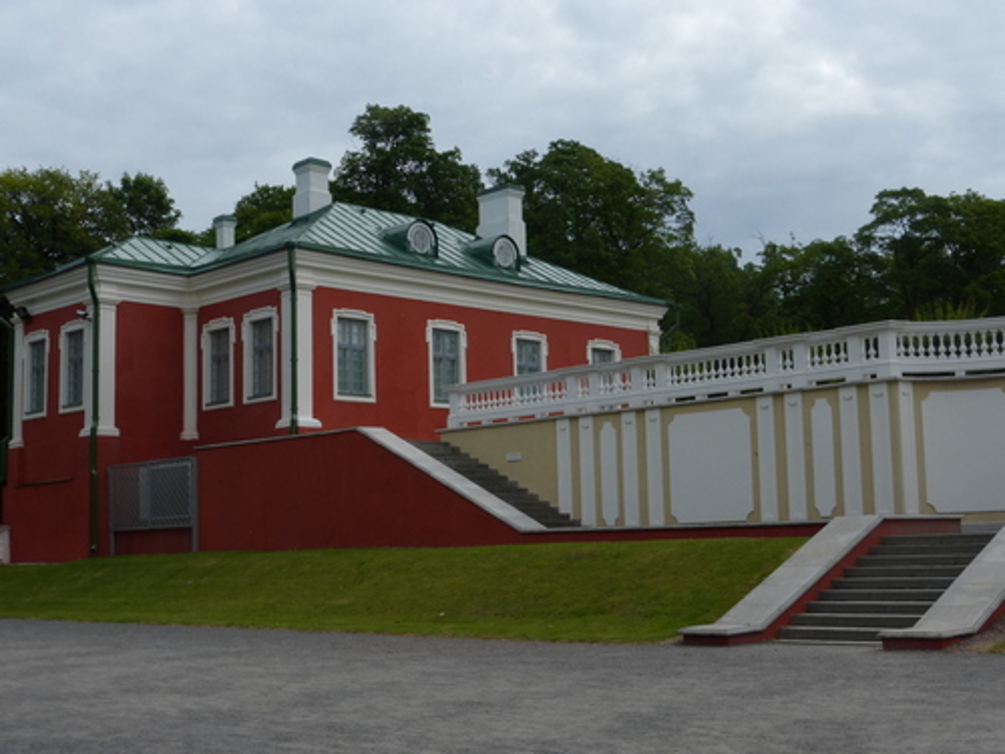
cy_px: 377
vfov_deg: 30.9
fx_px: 1365
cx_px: 502
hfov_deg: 40.4
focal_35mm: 47
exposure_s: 1/1000
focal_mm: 8.5
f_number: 4.2
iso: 100
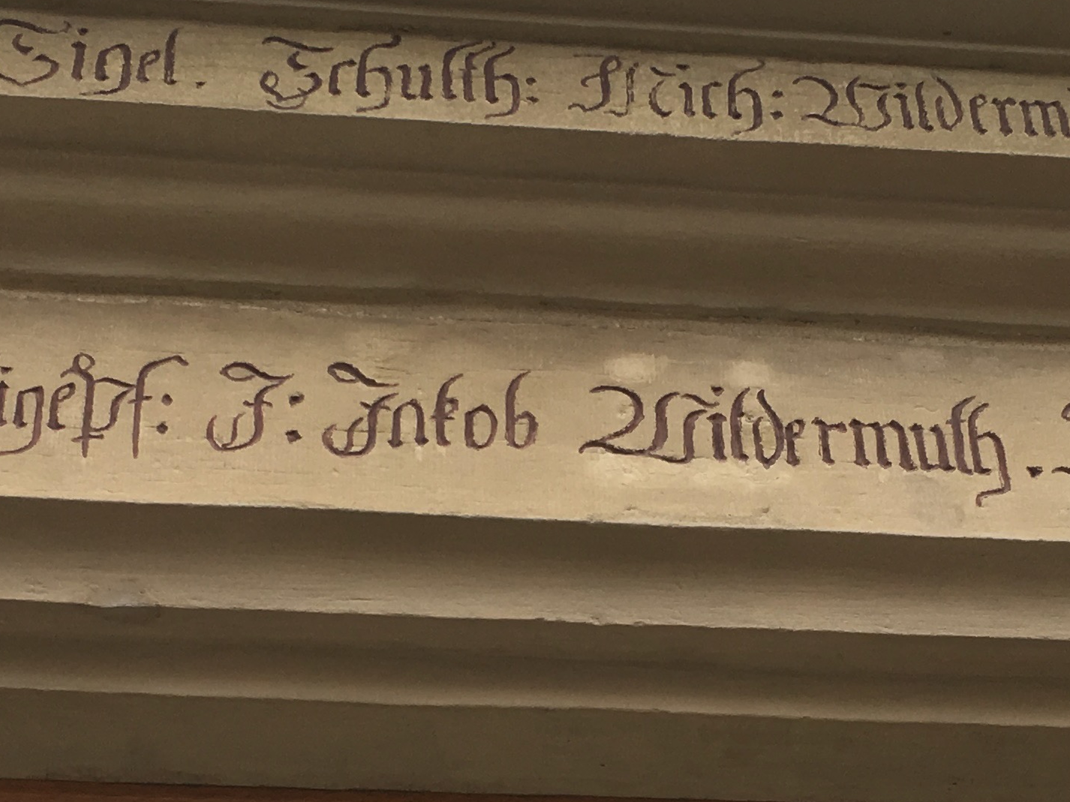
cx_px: 594
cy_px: 680
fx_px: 2534
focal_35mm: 82
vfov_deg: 17.8
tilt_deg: +37.6
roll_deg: +3.0
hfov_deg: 23.8
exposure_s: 1/466
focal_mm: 4.15
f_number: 2.2
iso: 25
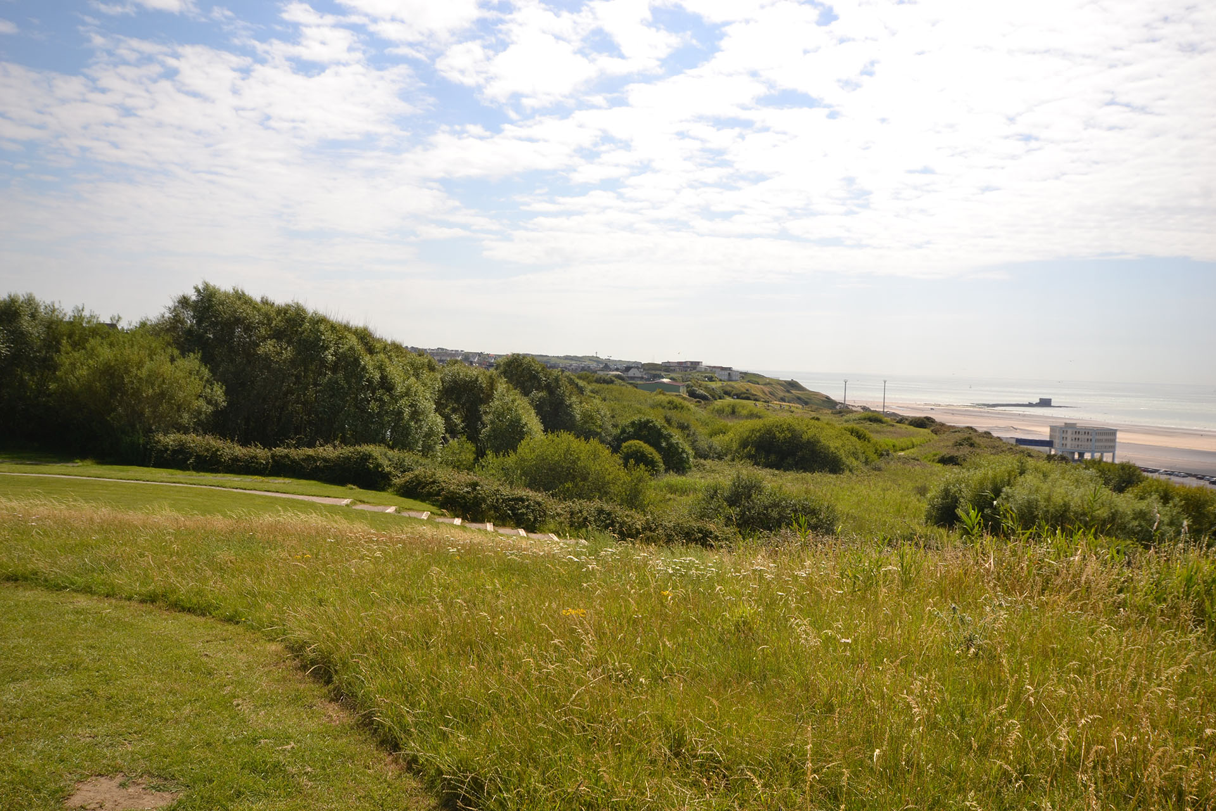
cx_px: 608
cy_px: 406
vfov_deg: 43.6
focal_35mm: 30
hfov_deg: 61.9
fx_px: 1013
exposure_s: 1/200
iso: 100
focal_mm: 20
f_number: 9
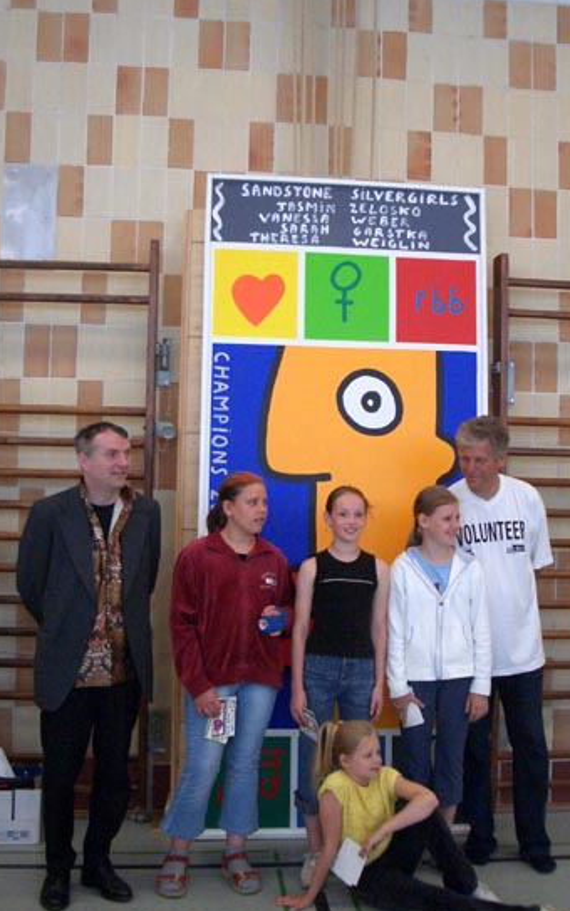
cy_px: 456
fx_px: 1092
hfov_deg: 29.2
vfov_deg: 45.2
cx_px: 313
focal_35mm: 44
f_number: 2.8
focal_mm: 6.8
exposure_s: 1/125
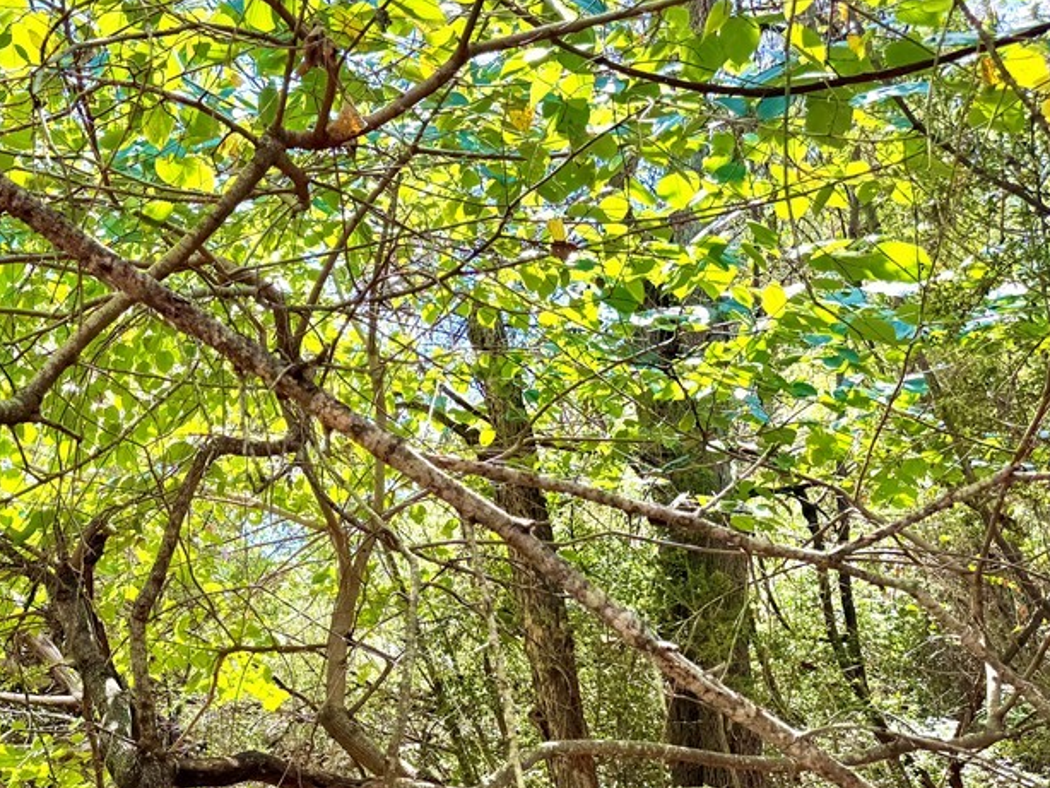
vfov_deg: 35.7
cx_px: 210
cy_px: 509
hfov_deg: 44.5
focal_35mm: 40
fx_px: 1214
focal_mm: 6.76
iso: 80
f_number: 1.78
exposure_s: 1/539
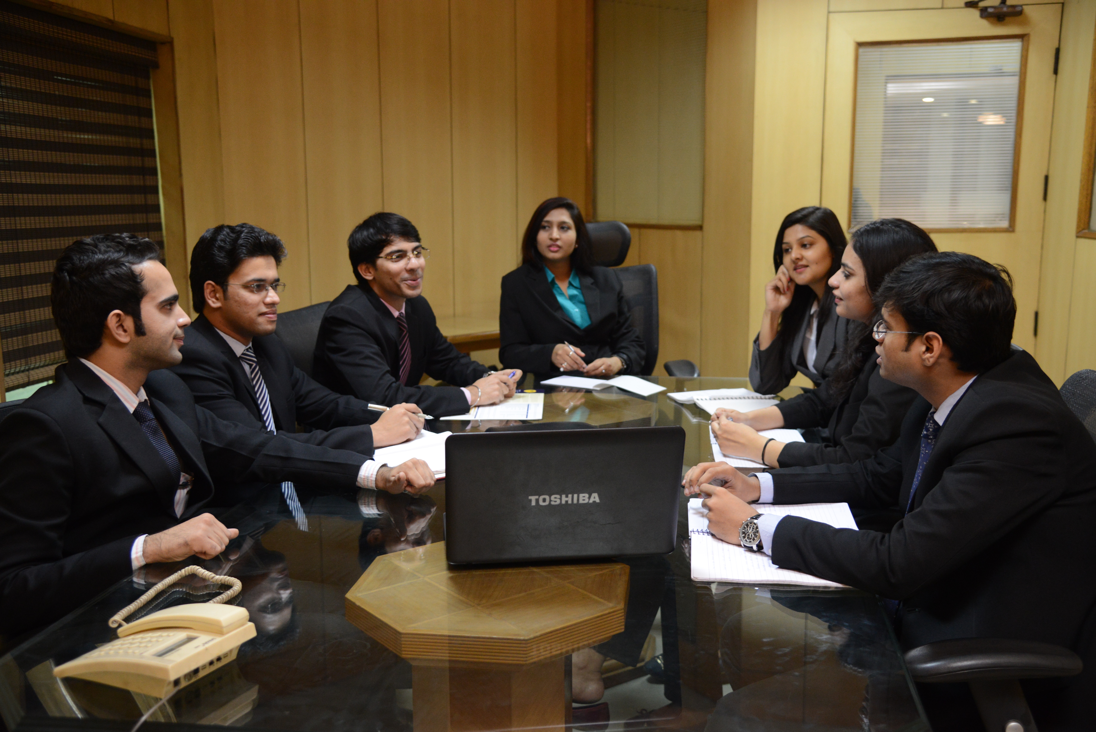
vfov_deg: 37.9
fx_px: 1066
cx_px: 548
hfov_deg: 54.4
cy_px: 366
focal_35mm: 35
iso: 2000
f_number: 4
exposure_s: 1/50
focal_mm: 35
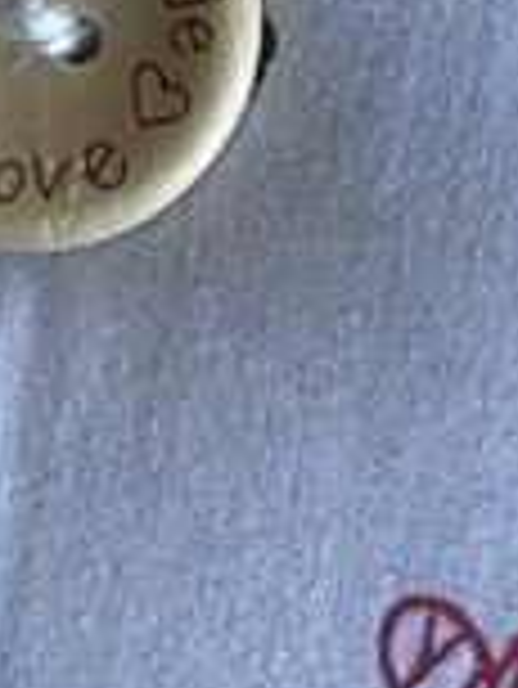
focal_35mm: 194
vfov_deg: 9.7
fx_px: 3865
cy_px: -535
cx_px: 122
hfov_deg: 7.7
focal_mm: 3
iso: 25
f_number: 1.8
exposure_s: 1/122
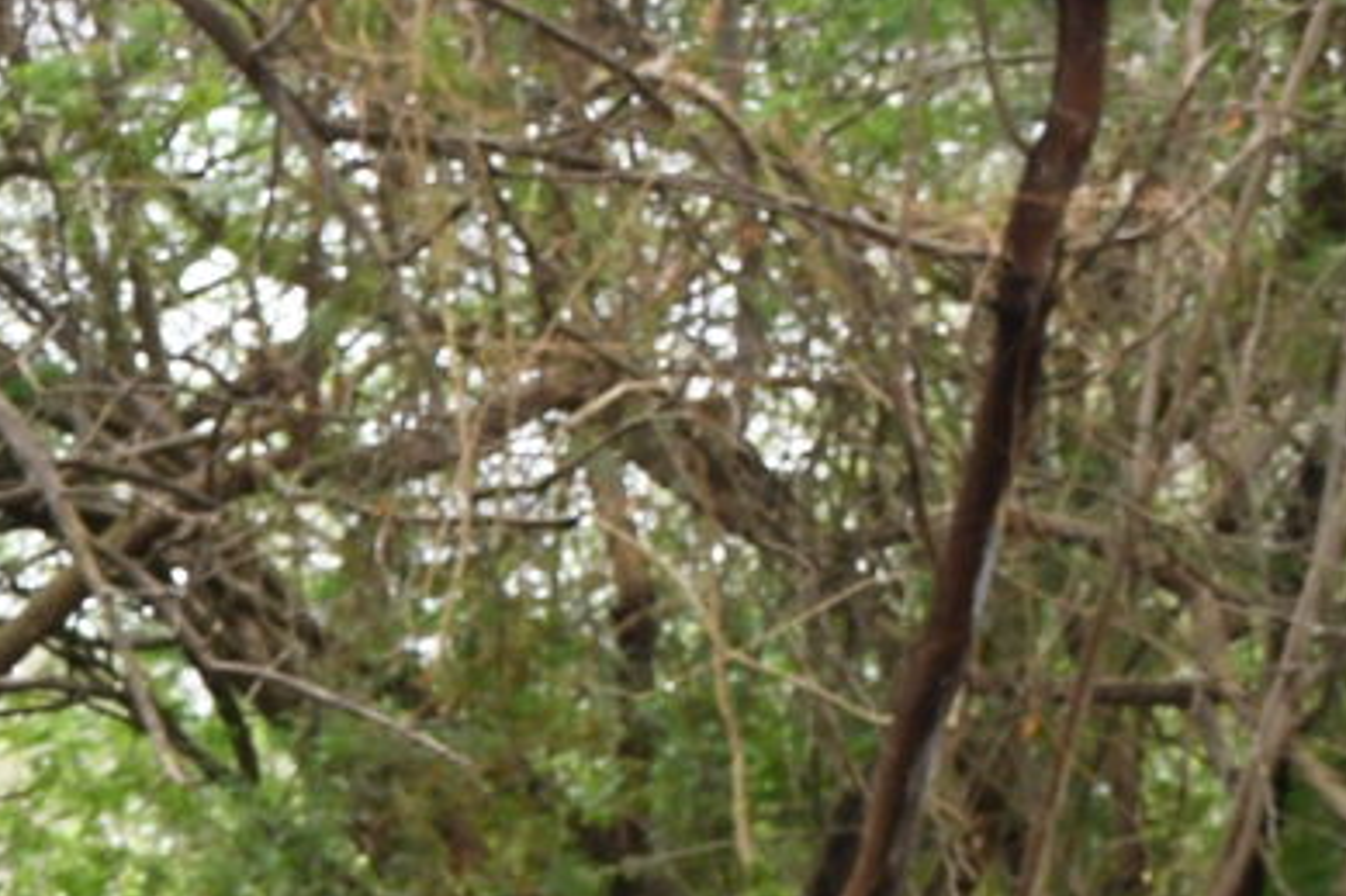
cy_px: 1180
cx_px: -1007
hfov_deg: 12.0
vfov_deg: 8.5
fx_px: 5905
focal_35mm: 158
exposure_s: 1/160
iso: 640
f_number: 8
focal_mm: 27
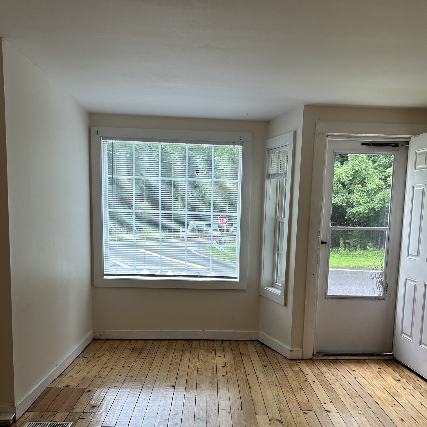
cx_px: 234
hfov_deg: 46.0
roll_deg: -0.4
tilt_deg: -9.1
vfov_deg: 45.3
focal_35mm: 36
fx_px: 502
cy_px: 285
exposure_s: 1/120
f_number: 1.5
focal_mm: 5.7
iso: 64
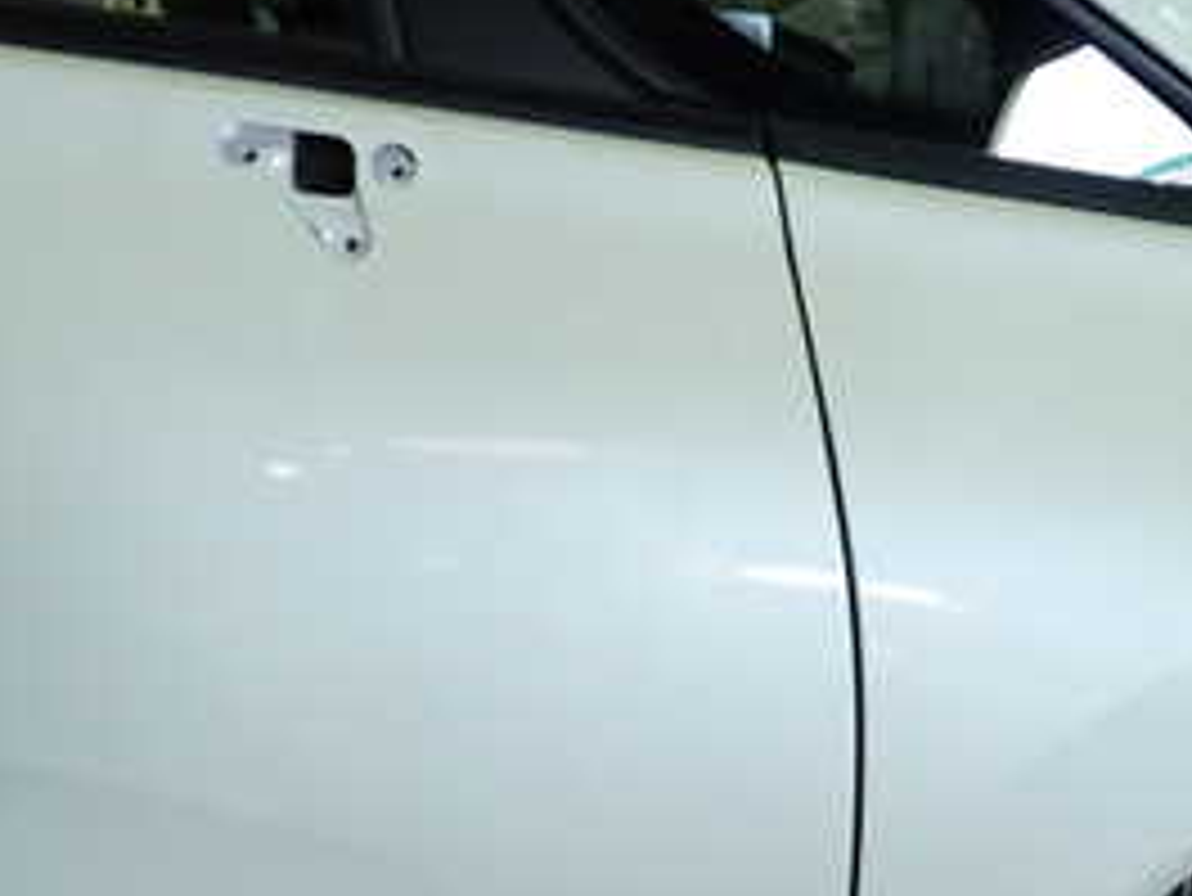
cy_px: 653
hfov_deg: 26.9
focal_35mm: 68
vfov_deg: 21.5
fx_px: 2343
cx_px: 1196
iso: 125
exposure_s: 1/60
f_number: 2.3
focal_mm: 5.4
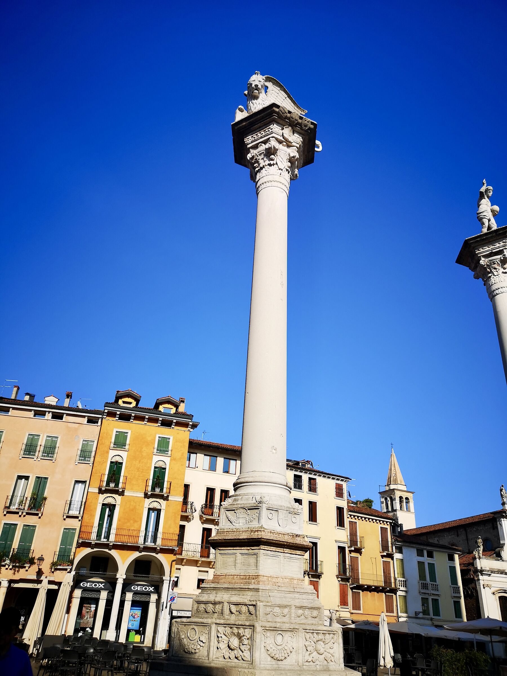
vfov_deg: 65.3
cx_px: 254
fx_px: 527
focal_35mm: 27
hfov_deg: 51.4
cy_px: 338
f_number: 1.8
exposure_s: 1/2299
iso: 50
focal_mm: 5.58
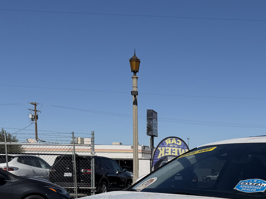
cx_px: 219
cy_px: 231
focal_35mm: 66
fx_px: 507
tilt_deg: -6.2
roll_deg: -0.3
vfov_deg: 20.9
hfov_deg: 28.6
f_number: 1.78
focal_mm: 6.76
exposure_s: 1/14286
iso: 80
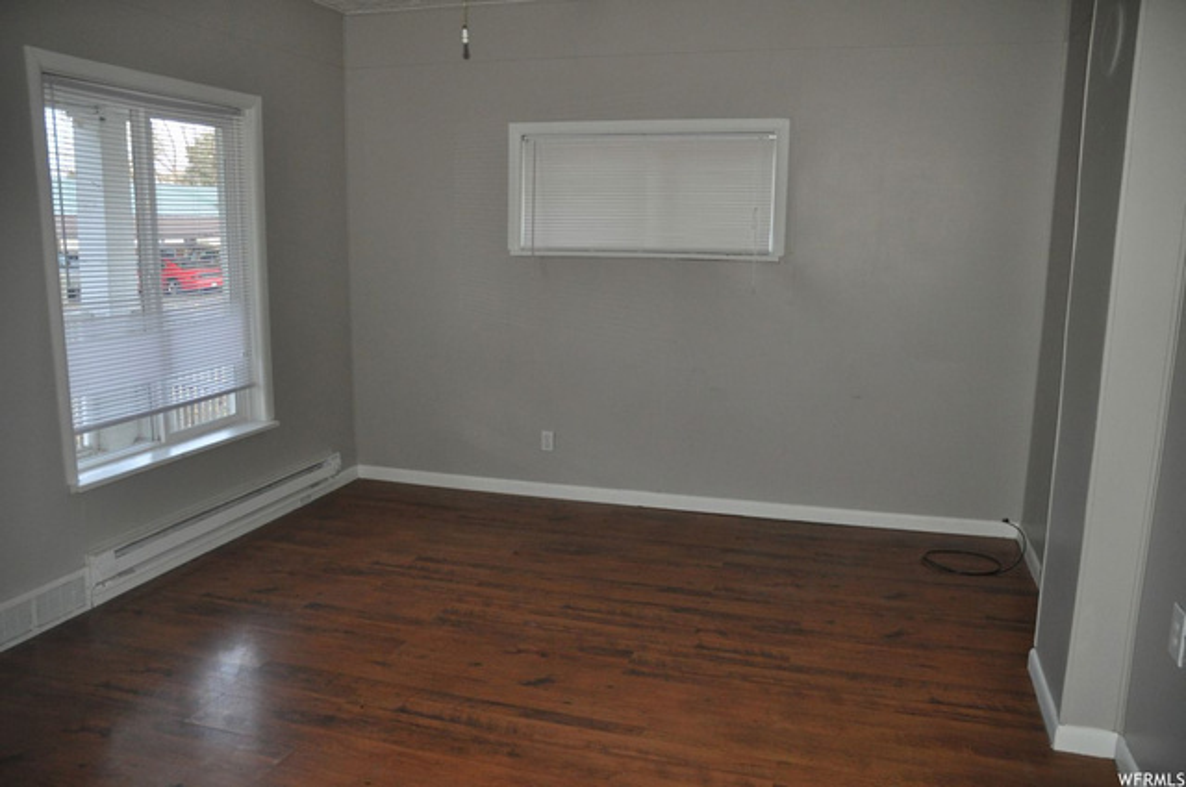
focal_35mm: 27
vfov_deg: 47.8
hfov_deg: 67.4
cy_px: 394
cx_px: 593
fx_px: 888
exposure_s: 1/60
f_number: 3.5
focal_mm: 18
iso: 800
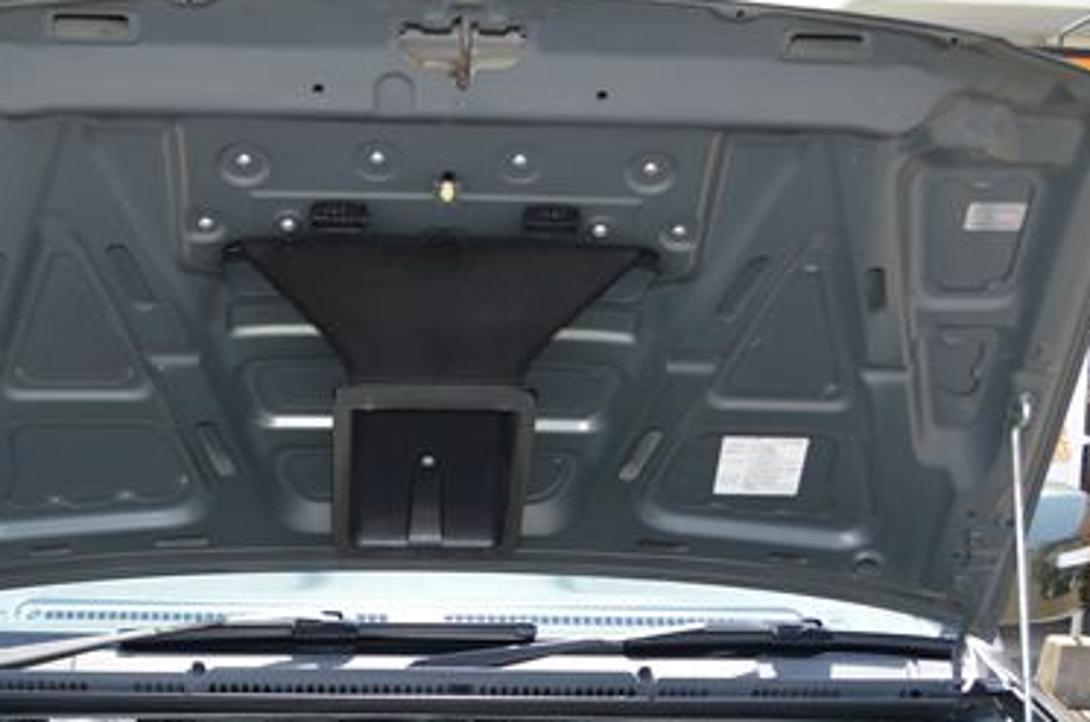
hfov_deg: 32.4
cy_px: 671
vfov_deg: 21.3
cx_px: 450
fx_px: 1873
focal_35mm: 62
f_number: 3.8
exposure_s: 1/160
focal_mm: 22
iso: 100
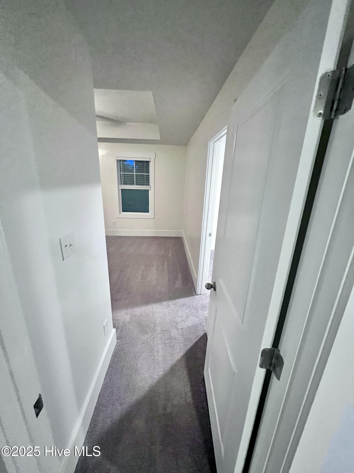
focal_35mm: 13
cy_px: 236
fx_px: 177
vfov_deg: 106.2
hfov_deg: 89.9
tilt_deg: -17.5
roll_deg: -1.8
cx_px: 177
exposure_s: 1/60
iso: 1000
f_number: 1.8
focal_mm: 1.57
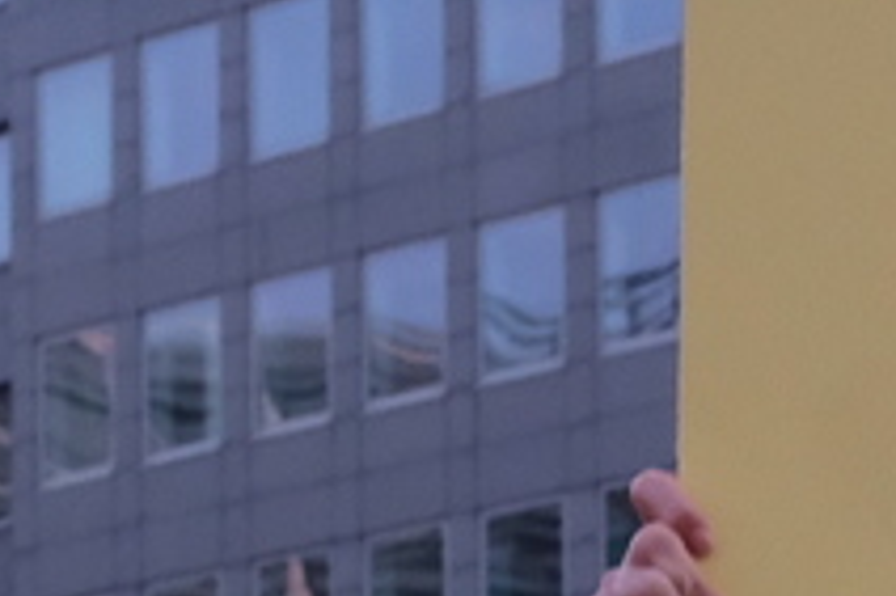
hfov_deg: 8.7
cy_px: 1653
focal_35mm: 232
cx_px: 1166
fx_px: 5770
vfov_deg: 5.6
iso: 4000
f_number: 5
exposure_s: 1/80
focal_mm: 27.4
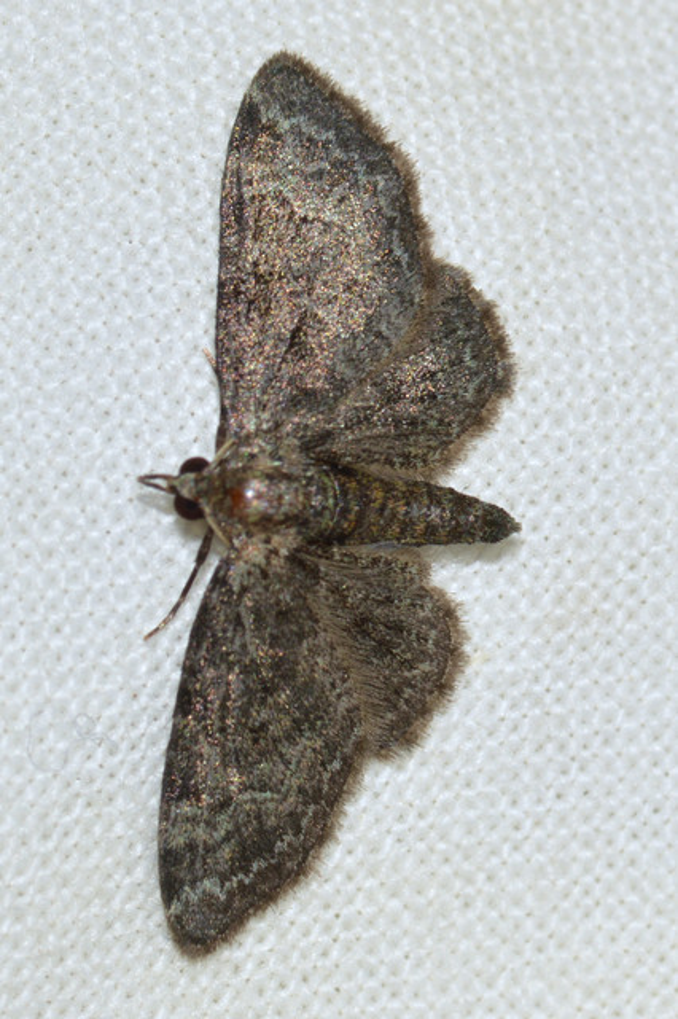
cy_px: 510
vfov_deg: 13.7
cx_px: 339
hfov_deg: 9.1
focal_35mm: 150
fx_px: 4242
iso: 100
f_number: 22
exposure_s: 1/200
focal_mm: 100
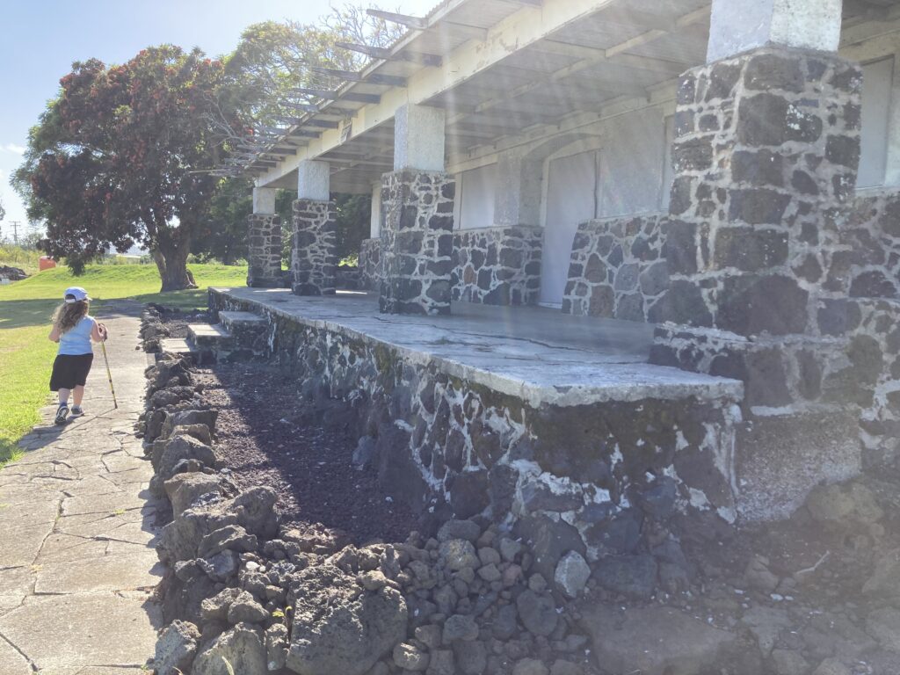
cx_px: 450
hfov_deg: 63.4
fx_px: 728
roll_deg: +0.5
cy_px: 338
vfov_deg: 49.7
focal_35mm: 28
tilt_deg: -4.3
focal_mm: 3.99
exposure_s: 1/716
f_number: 1.8
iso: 20
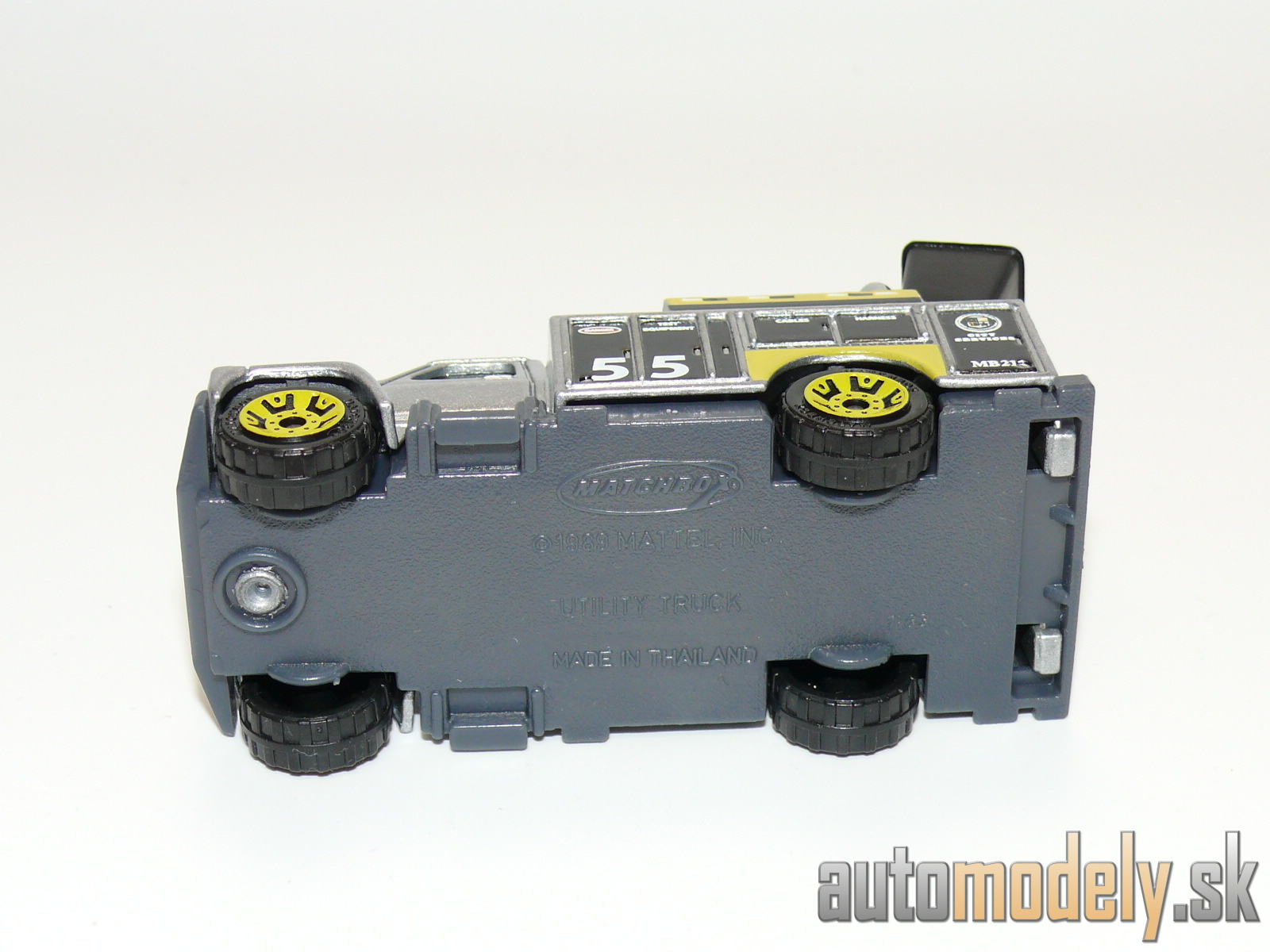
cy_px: 476
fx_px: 2715
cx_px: 635
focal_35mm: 74
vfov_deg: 19.9
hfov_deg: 26.3
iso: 100
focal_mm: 11.2
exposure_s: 1/30
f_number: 4
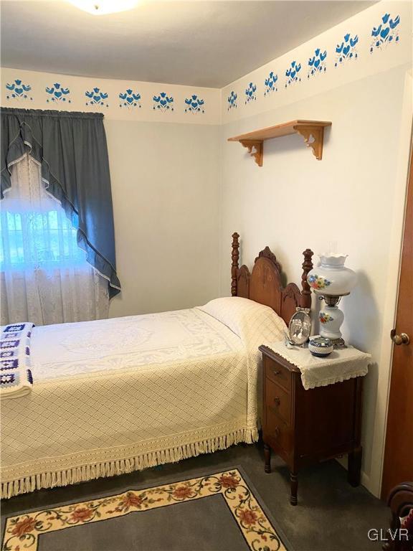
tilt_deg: -11.3
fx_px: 414
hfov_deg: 53.1
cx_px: 206
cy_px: 276
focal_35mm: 26
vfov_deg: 67.3
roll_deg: +0.1
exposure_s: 1/40
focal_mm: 4.25
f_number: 1.8
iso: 400
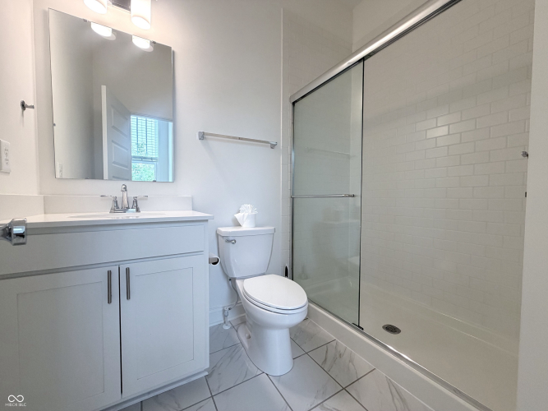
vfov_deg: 85.7
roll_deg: +0.6
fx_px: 222
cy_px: 206
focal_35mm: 14
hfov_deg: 102.1
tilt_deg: -1.8
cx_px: 274
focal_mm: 2.22
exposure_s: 1/120
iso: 200
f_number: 2.2
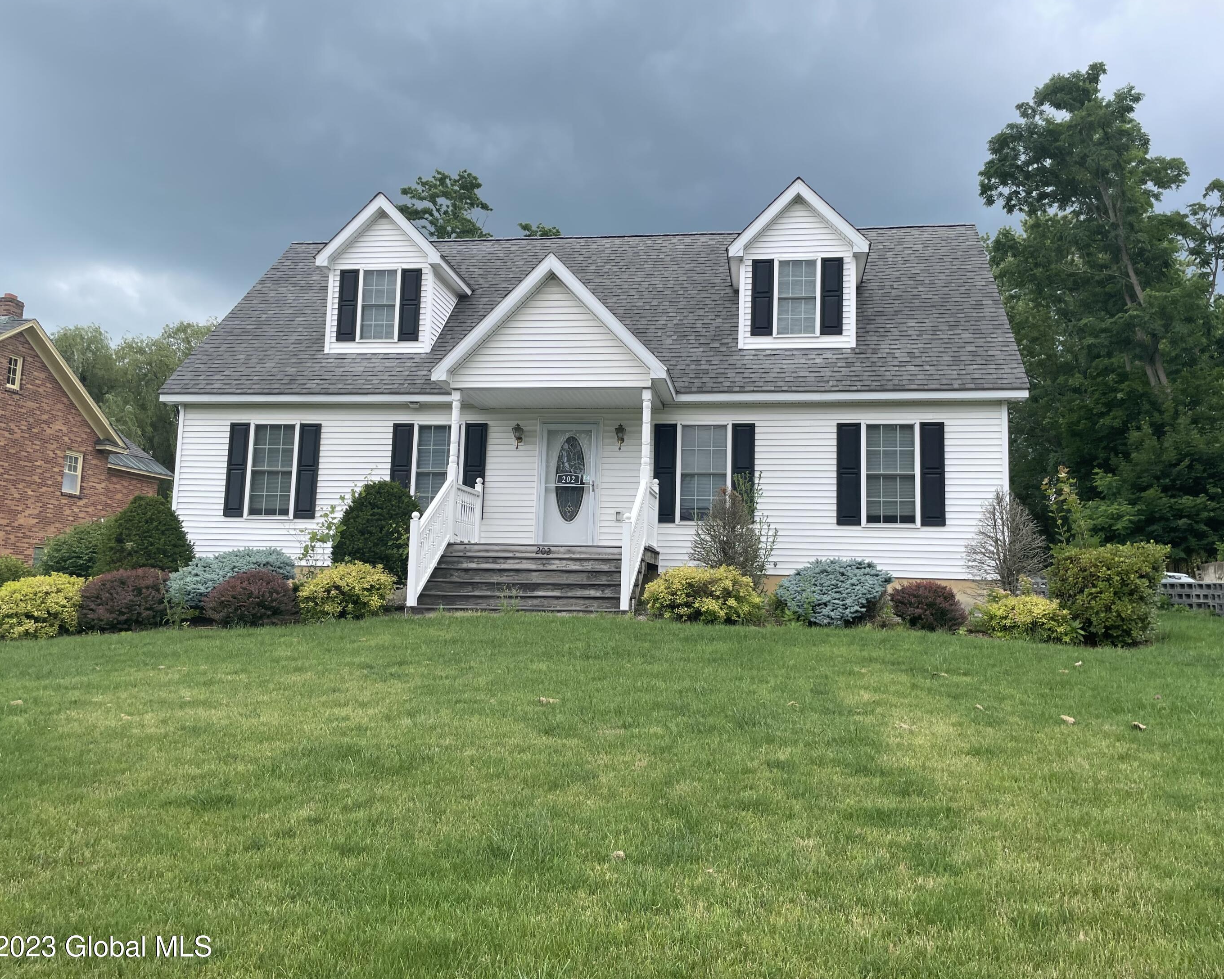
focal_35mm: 28
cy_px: 487
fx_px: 1014
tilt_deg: +8.1
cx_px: 646
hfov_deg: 62.2
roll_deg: -2.1
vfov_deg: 51.5
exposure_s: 1/716
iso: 32
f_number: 1.6
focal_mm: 4.2
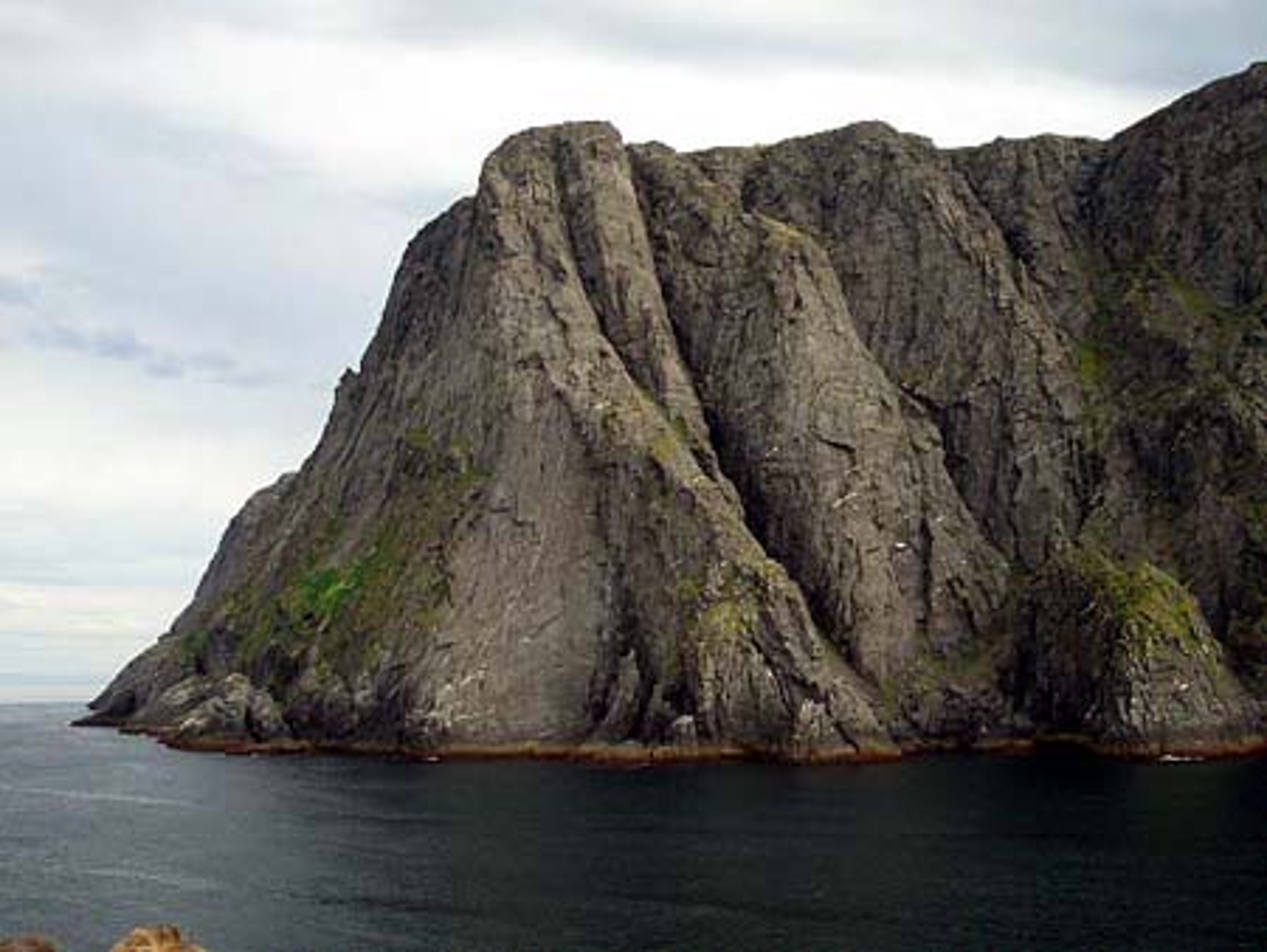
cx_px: 634
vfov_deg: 35.2
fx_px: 1501
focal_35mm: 41
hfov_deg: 45.8
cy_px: 476
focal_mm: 6.8
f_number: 4.6
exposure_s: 1/400
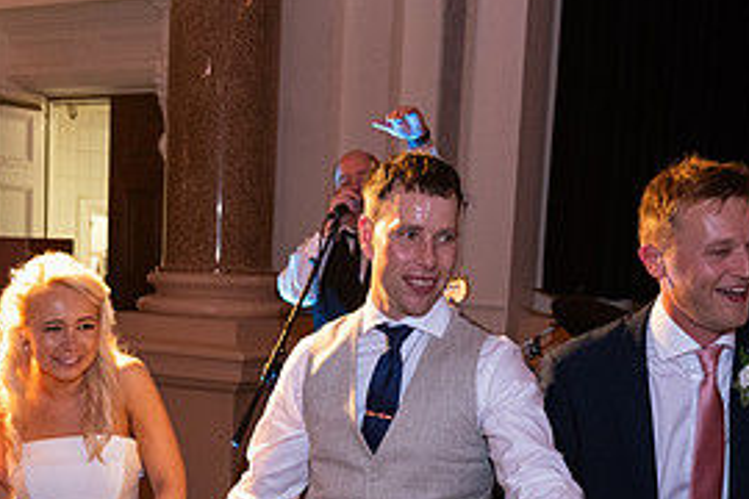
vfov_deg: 22.9
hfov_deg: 34.4
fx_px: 1207
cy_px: 426
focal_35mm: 58
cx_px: 305
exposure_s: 1/160
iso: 1250
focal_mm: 27
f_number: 3.5
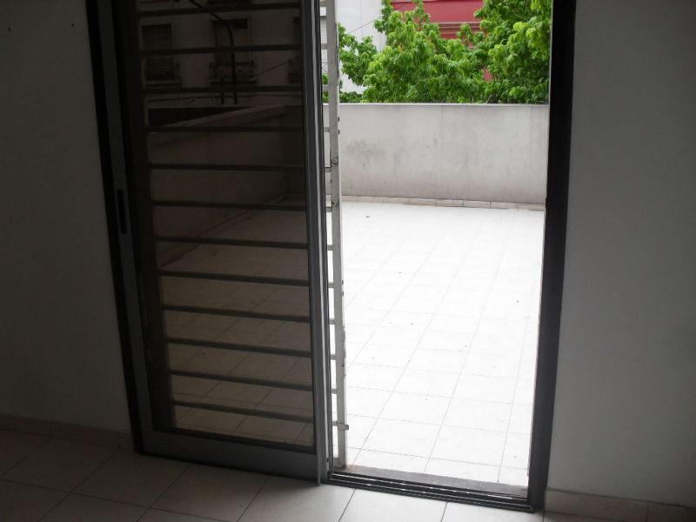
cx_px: 348
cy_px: 261
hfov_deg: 52.6
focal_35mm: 35
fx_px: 704
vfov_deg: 40.7
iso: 100
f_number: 3.2
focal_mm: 6.3
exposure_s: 1/350
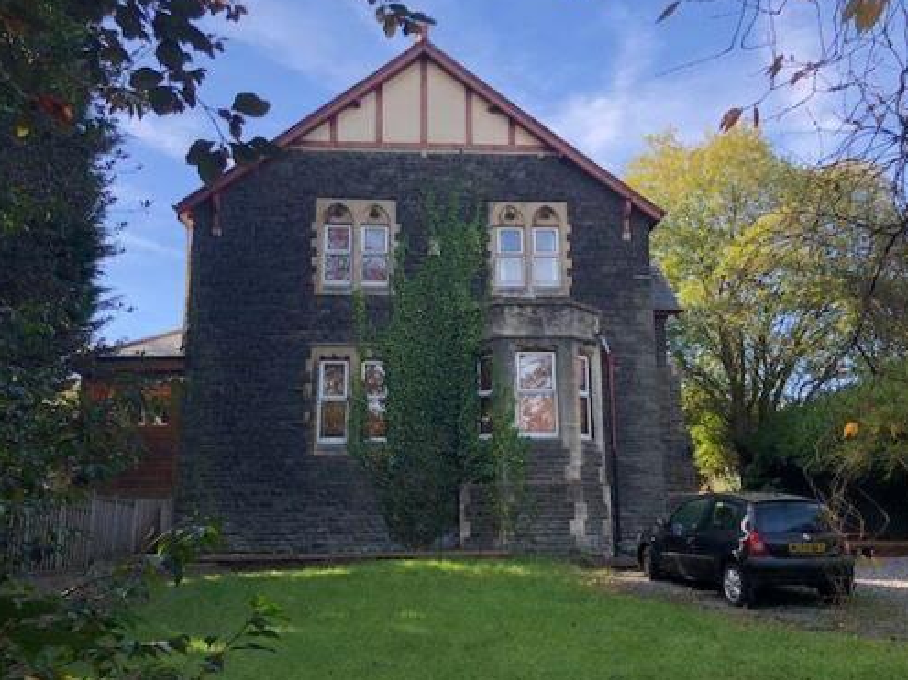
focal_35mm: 33
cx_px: 471
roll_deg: +0.8
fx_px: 865
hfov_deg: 55.4
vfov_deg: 42.9
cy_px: 358
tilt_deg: +11.4
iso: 20
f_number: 1.8
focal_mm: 3.99
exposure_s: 1/358
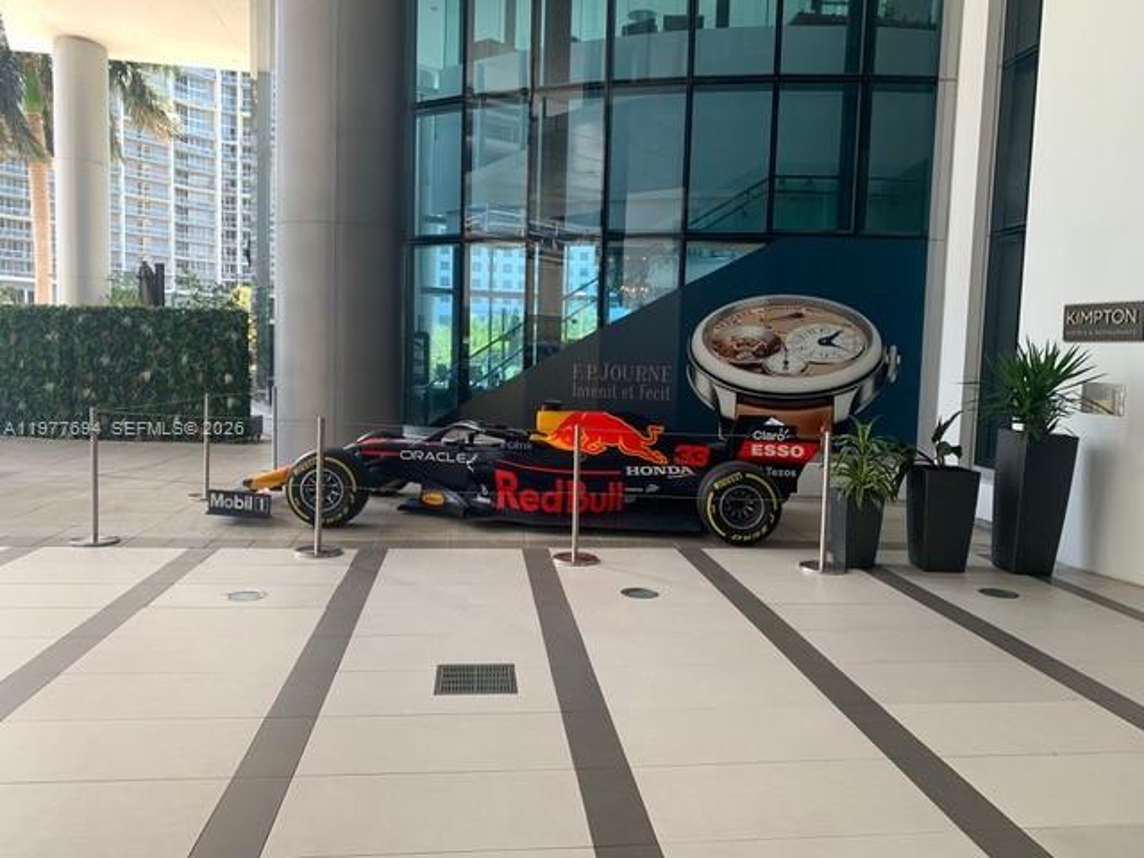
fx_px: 859
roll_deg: -0.7
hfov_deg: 67.3
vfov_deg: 53.1
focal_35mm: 26
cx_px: 572
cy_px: 429
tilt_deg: -6.7
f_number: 1.8
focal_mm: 4.25
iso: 50
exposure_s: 1/121
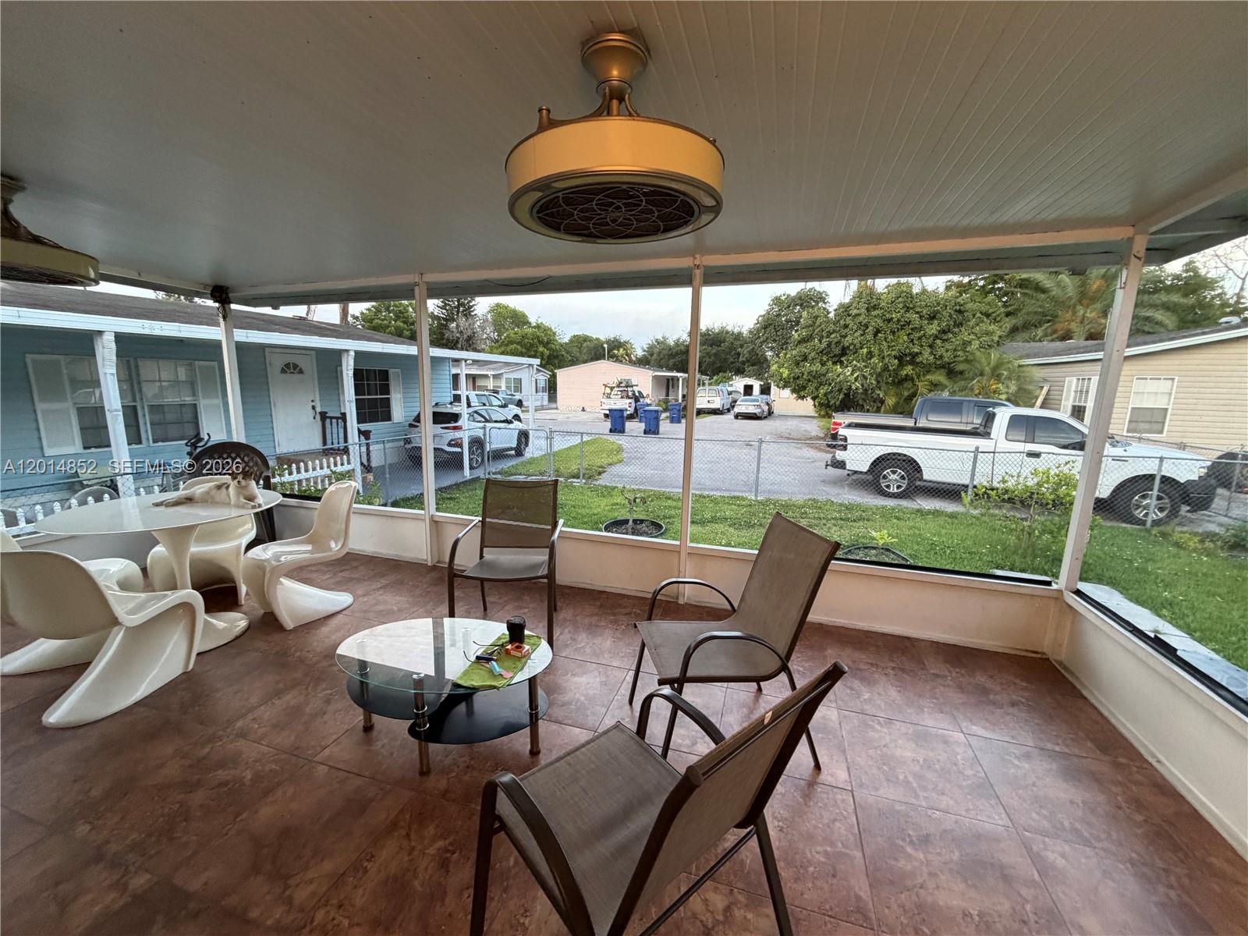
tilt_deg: -9.5
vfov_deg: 85.7
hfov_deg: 102.1
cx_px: 624
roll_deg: -0.5
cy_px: 468
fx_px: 505
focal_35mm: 14
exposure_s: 1/120
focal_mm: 2.22
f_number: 2.2
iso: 320
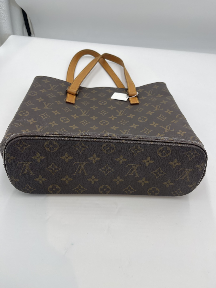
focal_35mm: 25
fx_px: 208
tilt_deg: -44.1
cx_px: 108
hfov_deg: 54.9
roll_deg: -6.2
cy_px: 144
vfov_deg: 69.4
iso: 32
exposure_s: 1/329
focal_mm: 5.1
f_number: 1.6
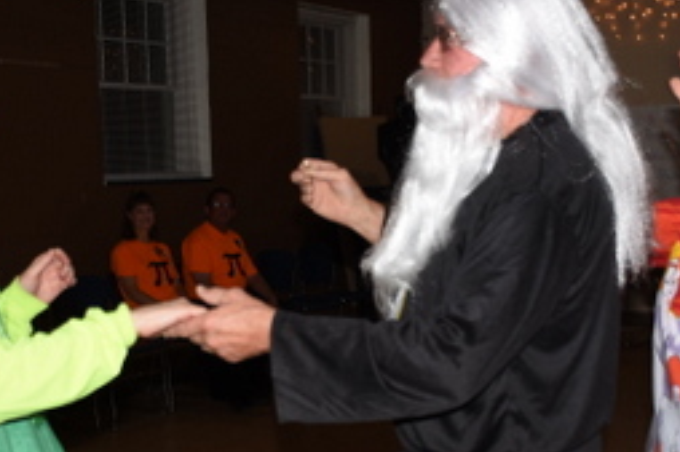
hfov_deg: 31.0
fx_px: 1227
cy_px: 350
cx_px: 337
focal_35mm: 65
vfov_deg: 20.7
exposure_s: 1/60
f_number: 3.5
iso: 100
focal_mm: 22
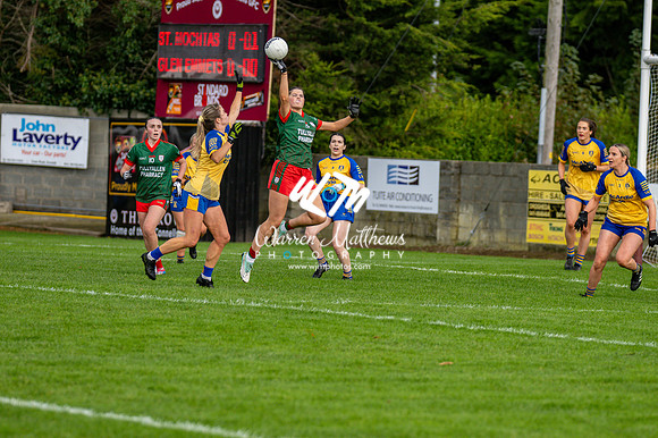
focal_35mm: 240
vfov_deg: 5.7
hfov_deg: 8.6
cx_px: 329
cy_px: 219
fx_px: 4384
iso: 360
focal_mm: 160
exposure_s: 1/3200
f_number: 2.8
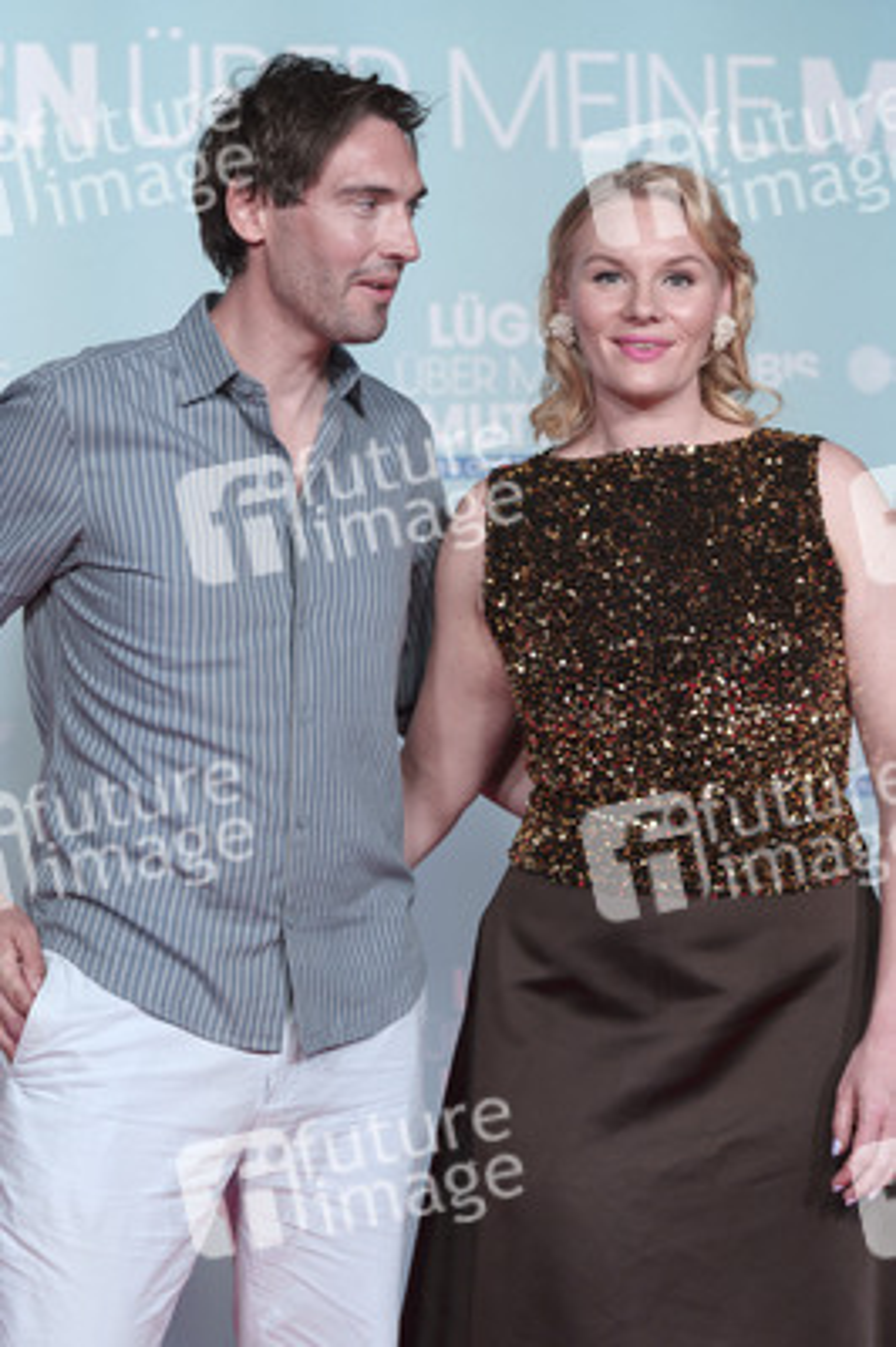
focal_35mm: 70
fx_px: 2618
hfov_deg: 19.4
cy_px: 674
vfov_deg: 28.9
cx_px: 448
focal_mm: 70
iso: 500
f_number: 3.5
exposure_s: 1/160
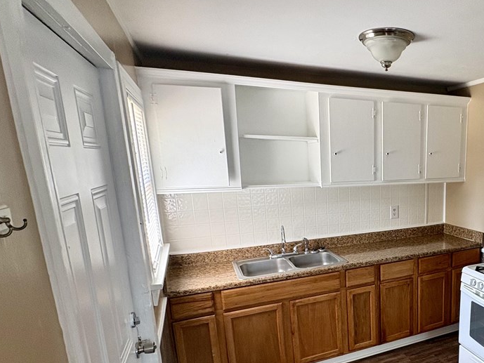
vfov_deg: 52.4
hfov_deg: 61.9
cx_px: 385
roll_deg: +0.9
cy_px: 232
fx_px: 364
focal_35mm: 26
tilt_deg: -11.3
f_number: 2.2
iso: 160
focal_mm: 2.22
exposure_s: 1/99
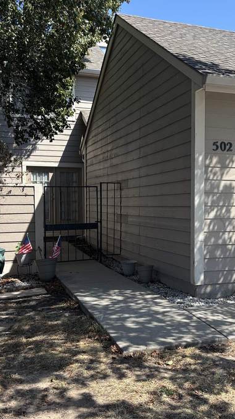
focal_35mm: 40
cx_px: 168
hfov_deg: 29.3
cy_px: 207
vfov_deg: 50.5
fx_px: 444
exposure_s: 1/1845
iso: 50
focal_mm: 5.96
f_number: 1.6
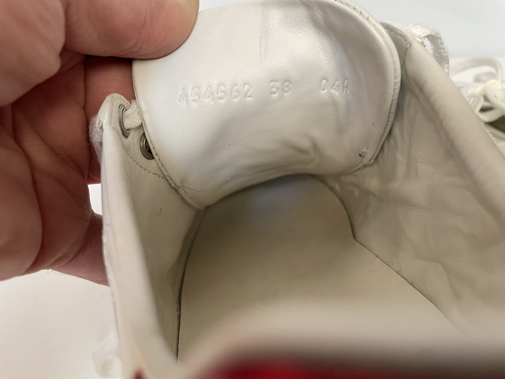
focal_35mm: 26
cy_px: 190
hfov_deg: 67.3
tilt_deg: -43.7
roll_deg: +3.3
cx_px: 252
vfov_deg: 53.1
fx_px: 379
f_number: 1.6
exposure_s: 1/95
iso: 125
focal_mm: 4.2
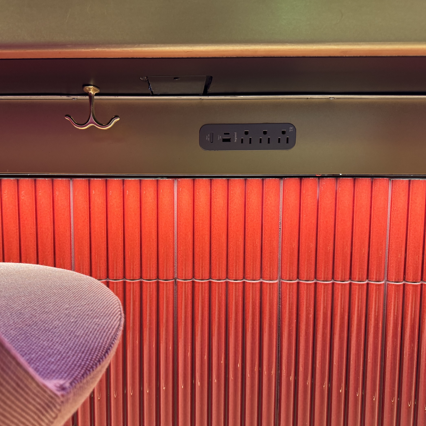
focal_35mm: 29
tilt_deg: -5.3
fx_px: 404
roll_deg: -0.4
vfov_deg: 55.6
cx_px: 174
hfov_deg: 55.3
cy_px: 216
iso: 250
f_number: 1.78
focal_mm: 6.76
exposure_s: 1/60
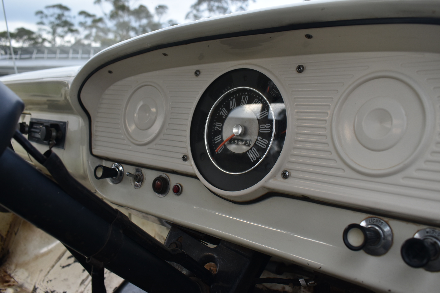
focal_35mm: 31
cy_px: 126
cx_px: 222
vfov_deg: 42.2
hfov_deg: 60.3
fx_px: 379
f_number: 5.6
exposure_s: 1/250
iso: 320
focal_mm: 18
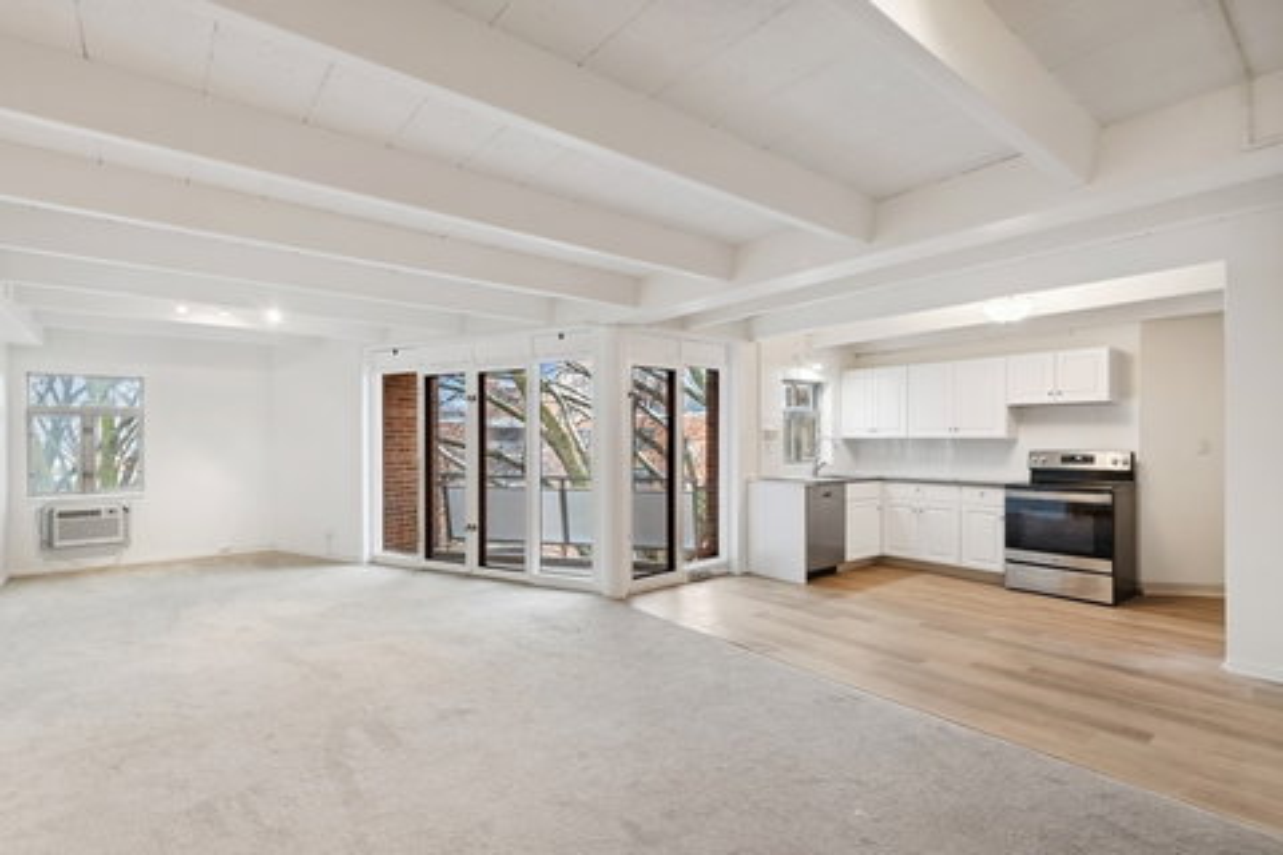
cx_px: 642
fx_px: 588
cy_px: 428
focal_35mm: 16
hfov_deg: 95.0
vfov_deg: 72.1
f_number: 9
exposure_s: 1/3.33
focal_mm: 11
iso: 200
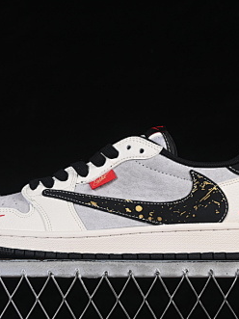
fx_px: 1004
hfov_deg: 13.6
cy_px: 160
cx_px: 115
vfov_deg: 18.1
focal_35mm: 109
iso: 160
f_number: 8
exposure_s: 1/80
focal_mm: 50
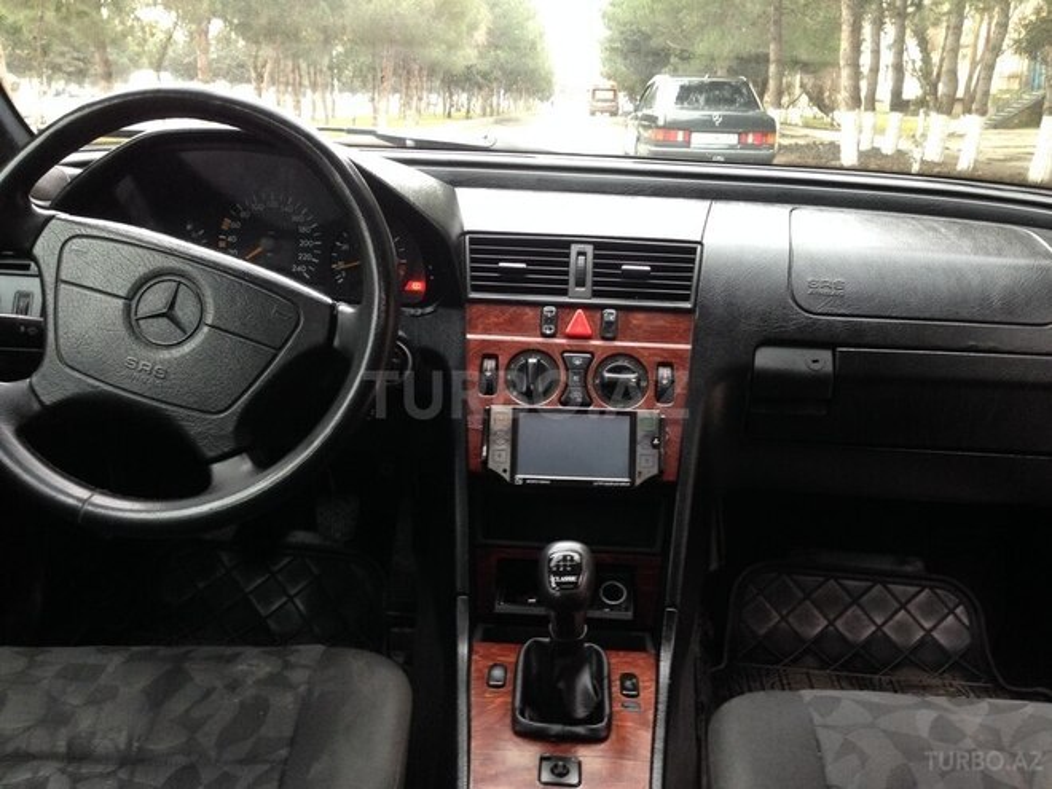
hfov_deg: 55.4
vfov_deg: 42.9
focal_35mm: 33
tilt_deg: -15.0
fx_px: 1003
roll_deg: -0.7
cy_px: 394
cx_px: 526
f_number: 2.4
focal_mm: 4.12
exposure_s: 1/20
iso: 125
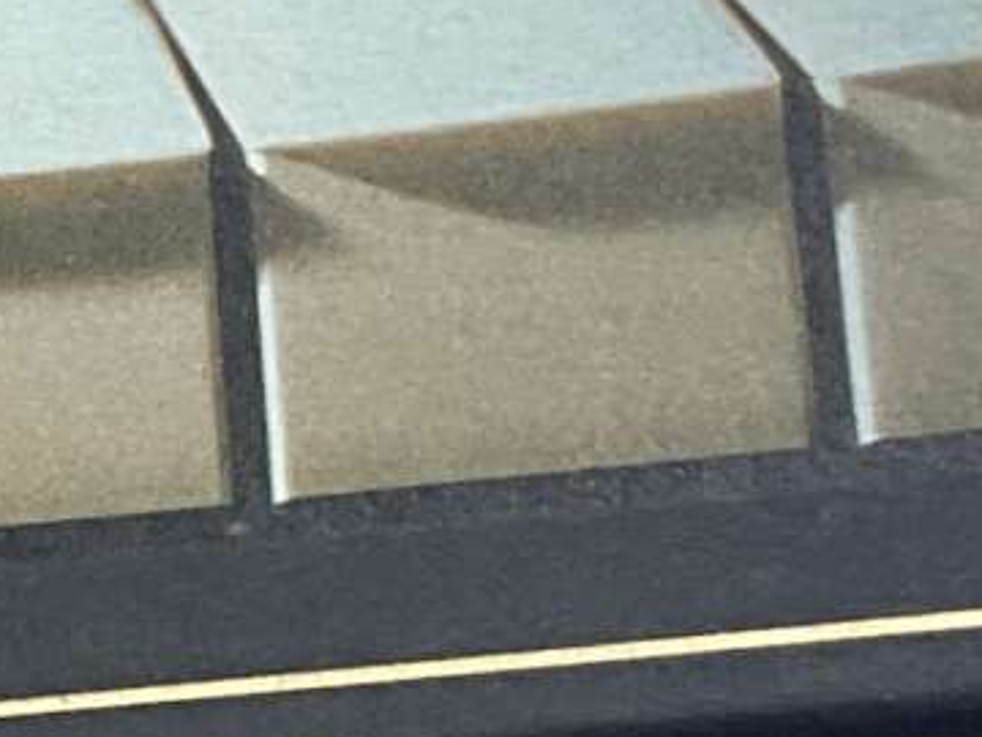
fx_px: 5844
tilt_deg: -64.7
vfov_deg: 7.1
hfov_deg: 9.1
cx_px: -846
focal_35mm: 206
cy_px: 1037
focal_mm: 3
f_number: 1.8
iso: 40
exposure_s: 1/122
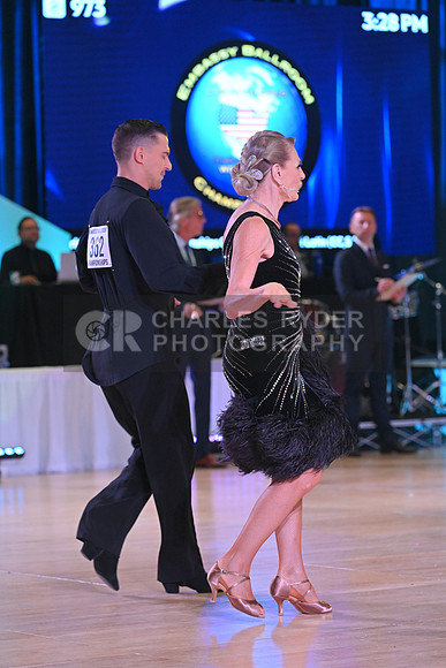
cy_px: 334
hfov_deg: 10.2
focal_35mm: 135
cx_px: 223
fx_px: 2507
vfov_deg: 15.2
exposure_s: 1/400
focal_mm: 135
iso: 4000
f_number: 5
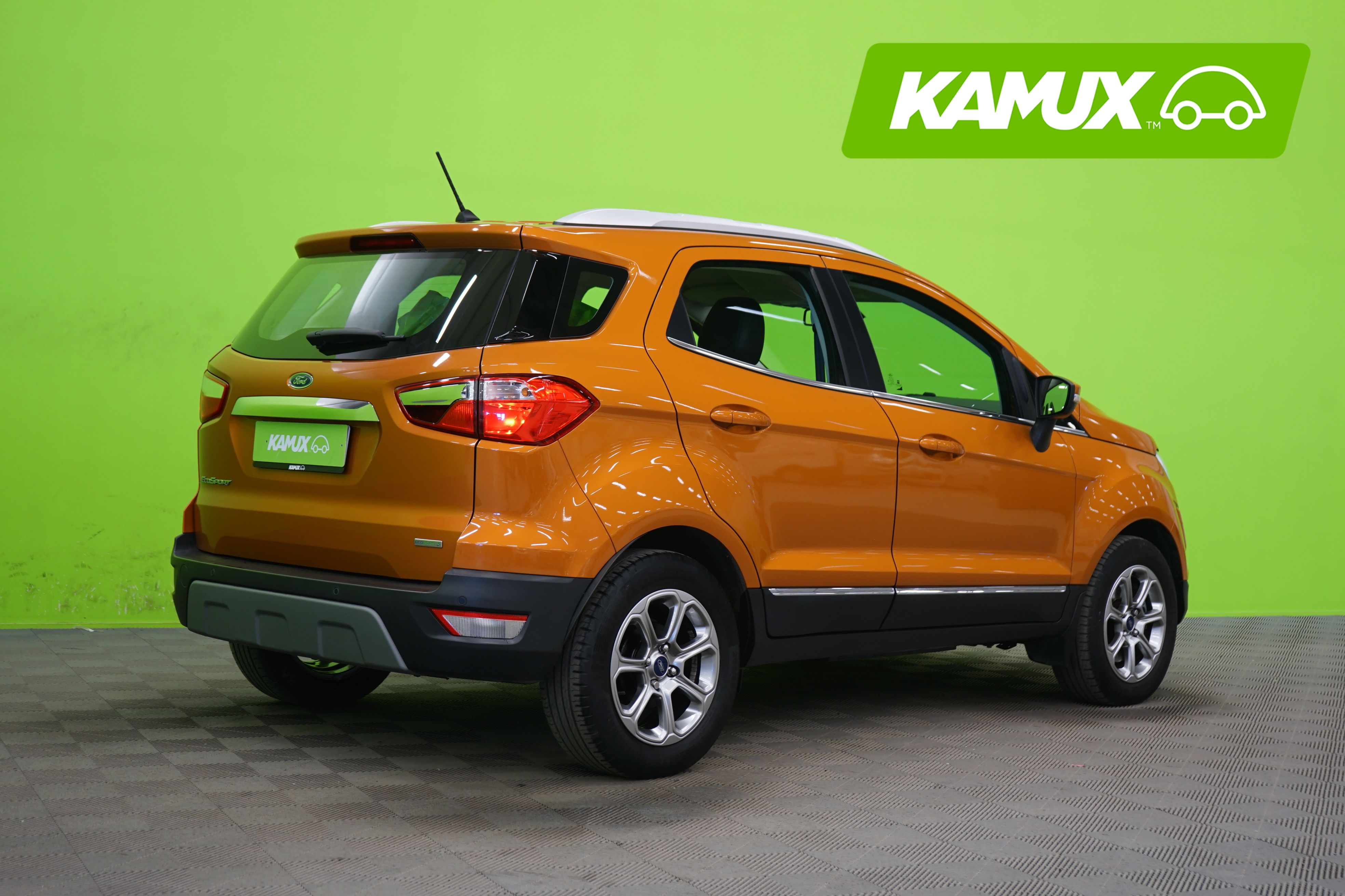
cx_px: 672
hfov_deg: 39.6
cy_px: 448
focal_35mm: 50
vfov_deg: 27.0
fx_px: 1868
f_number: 4.5
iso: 400
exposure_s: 1/8
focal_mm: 50
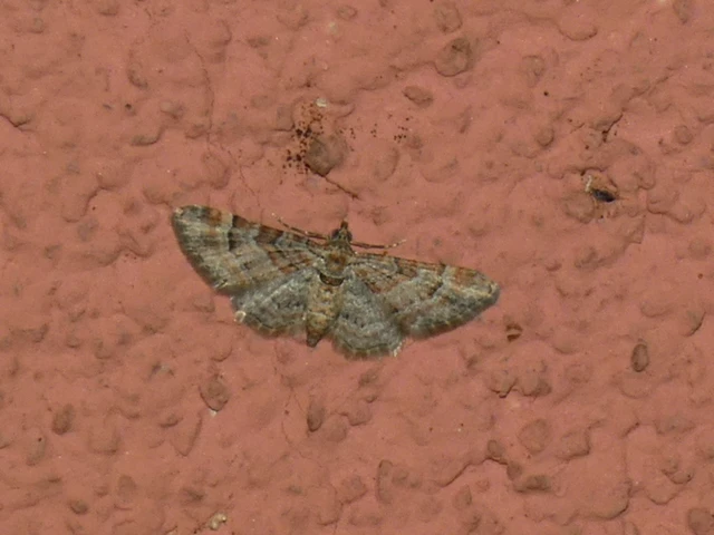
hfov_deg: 11.7
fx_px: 3486
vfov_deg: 8.8
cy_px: 268
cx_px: 357
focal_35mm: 169
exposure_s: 1/50
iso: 80
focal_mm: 30.2
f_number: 7.1
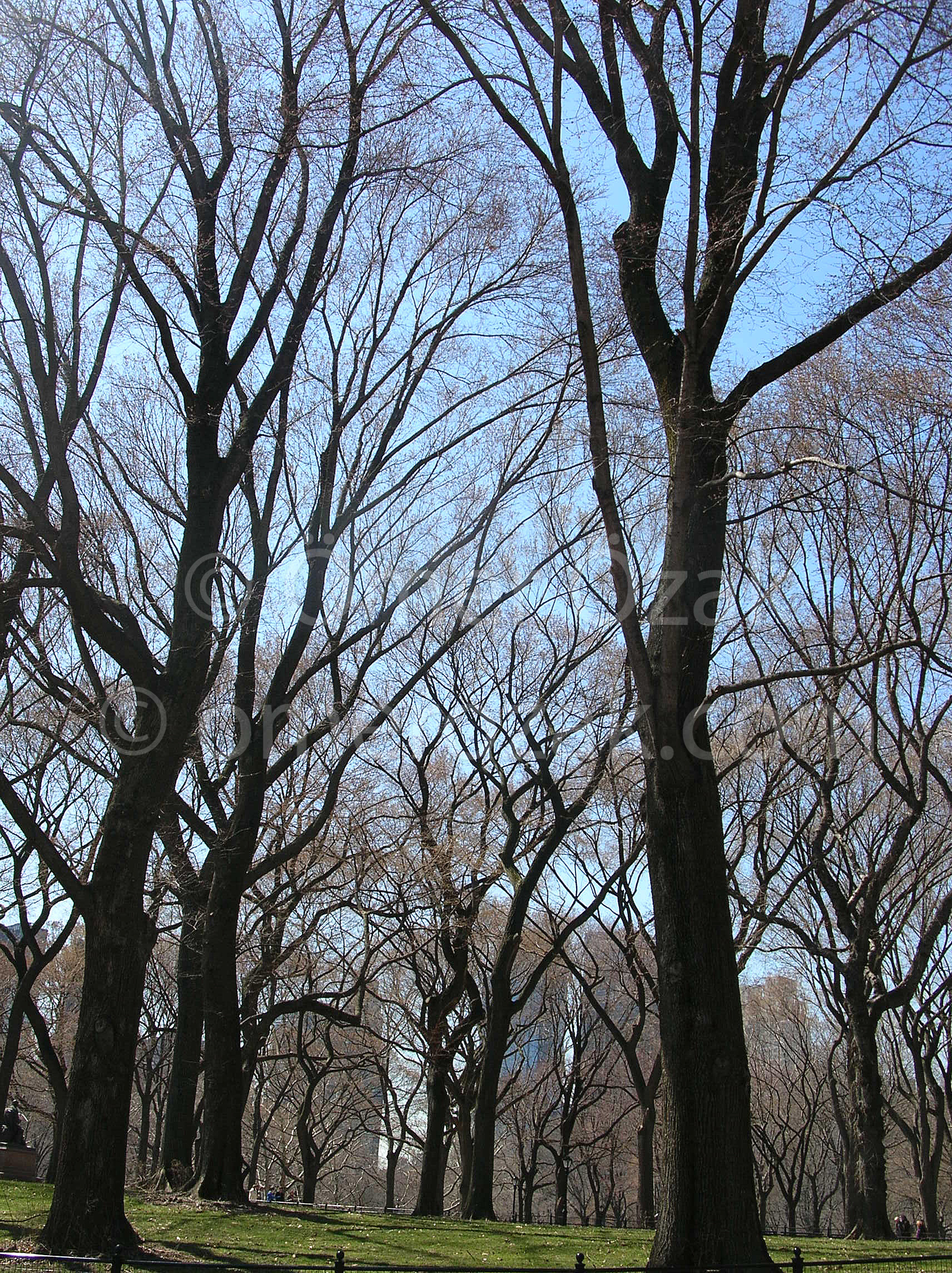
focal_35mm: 36
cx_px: 476
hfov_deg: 39.6
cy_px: 636
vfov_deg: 51.4
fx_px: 1322
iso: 50
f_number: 3.7
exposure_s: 1/327
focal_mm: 6
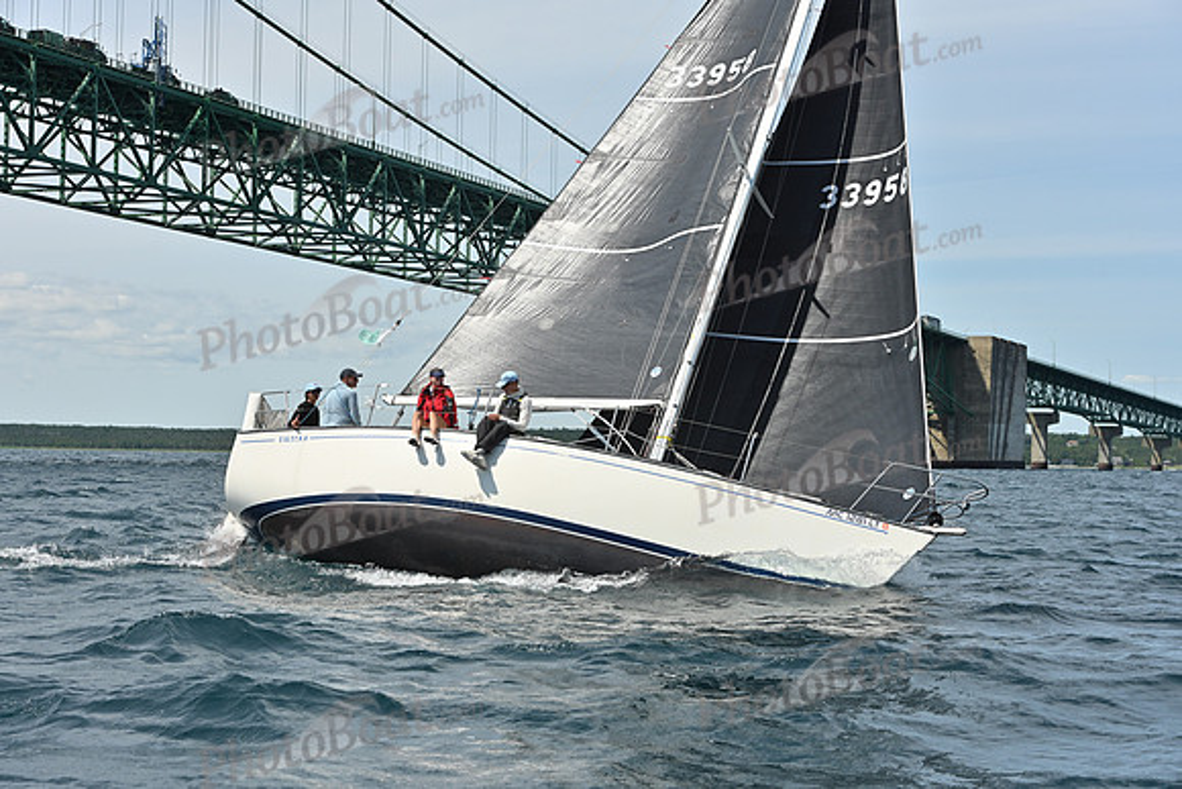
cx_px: 591
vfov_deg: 19.5
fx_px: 2299
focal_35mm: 70
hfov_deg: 28.8
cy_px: 394
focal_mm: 70
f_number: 9
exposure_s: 1/1250
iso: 320
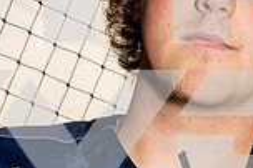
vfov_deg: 5.6
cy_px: 159
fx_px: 1720
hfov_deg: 8.4
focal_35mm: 245
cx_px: 146
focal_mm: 64
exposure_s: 1/250
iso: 400
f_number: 13
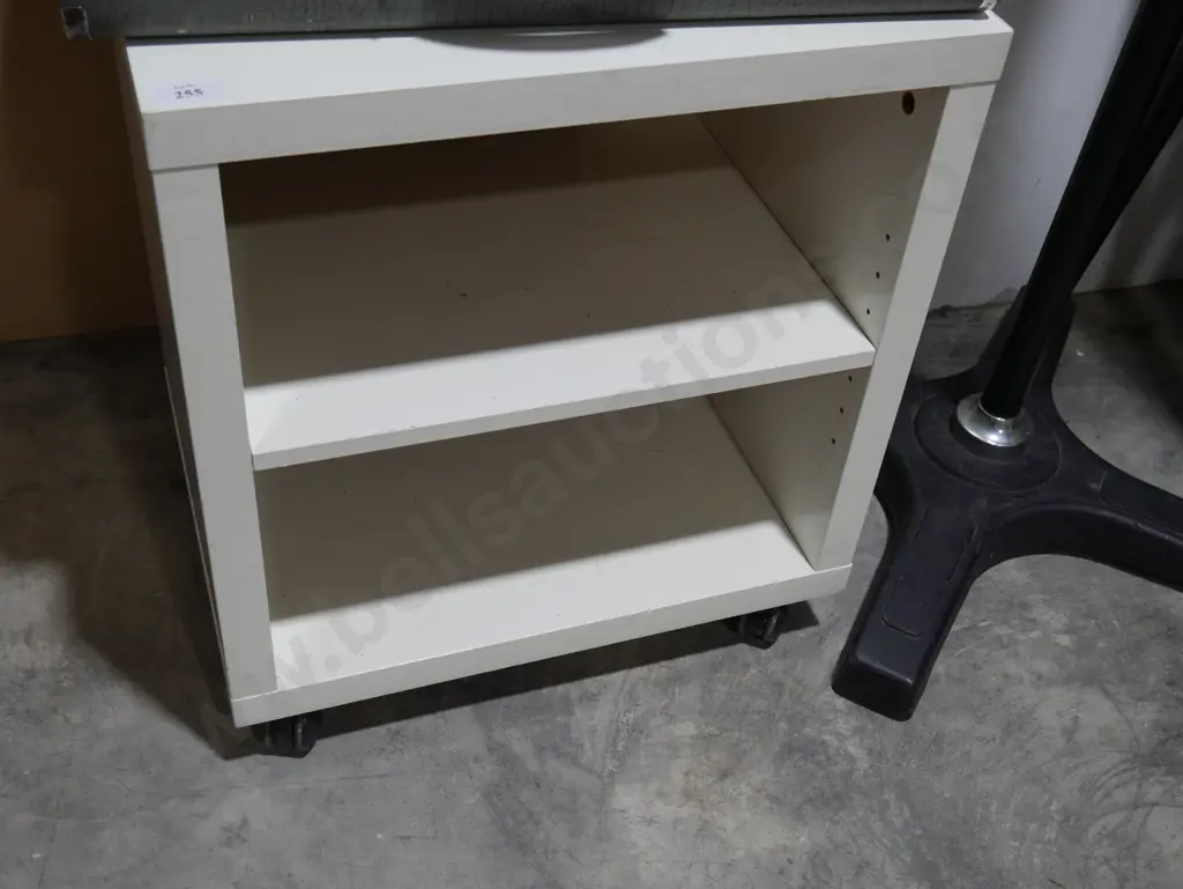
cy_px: 444
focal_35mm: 40
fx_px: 1368
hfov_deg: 46.8
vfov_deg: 36.0
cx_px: 592
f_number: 4.5
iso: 200
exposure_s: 1/60
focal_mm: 20
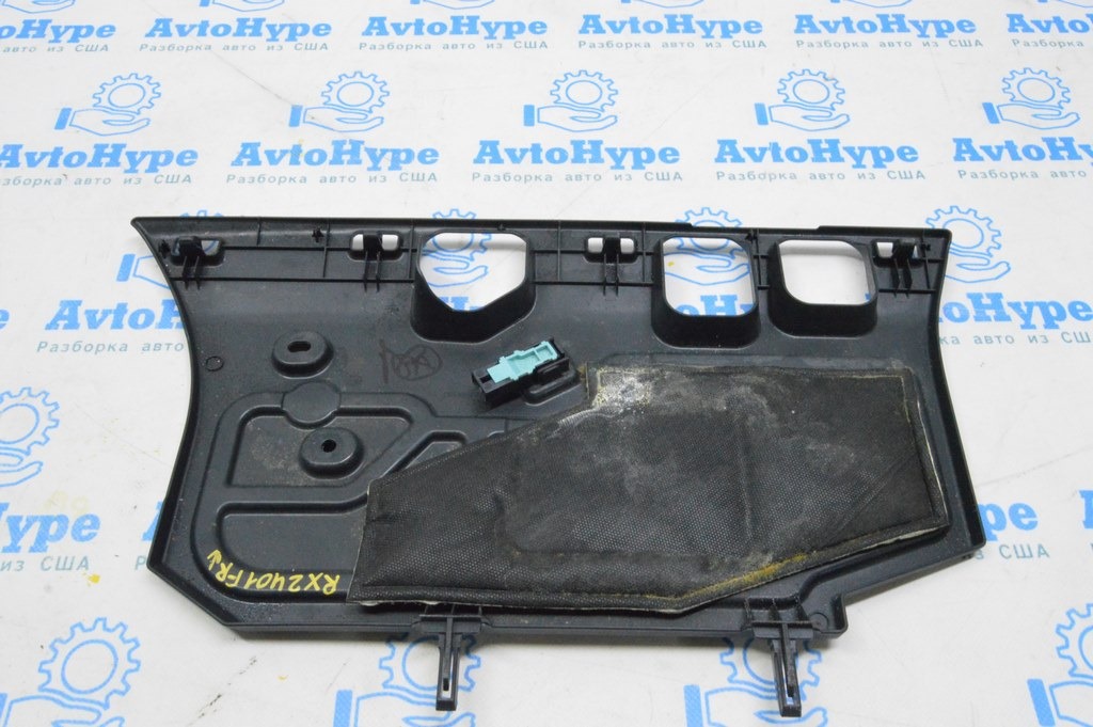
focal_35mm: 33
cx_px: 546
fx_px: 1001
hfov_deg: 57.3
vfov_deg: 39.9
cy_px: 364
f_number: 20
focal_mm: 22
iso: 6400
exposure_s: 1/20
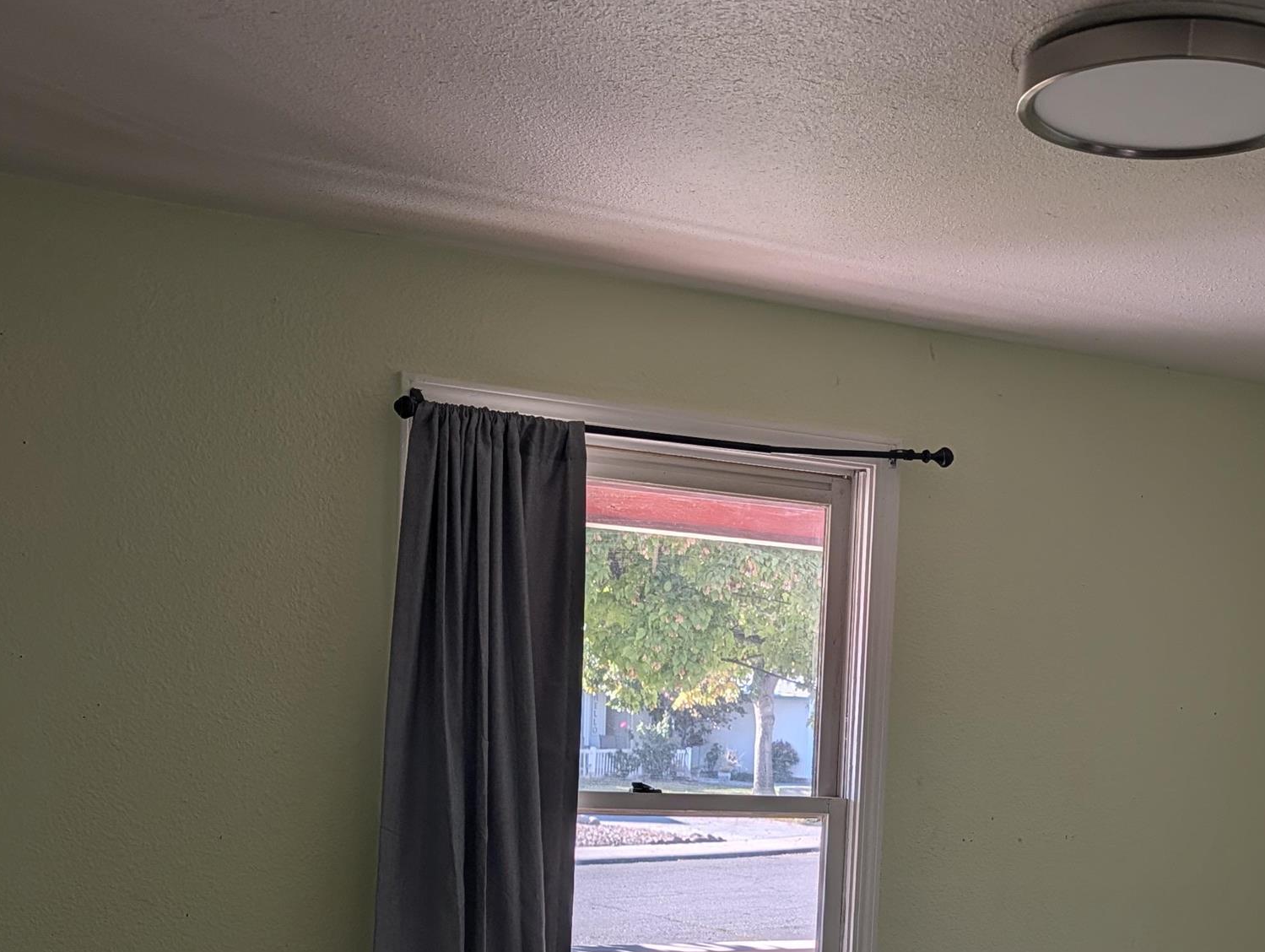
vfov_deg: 28.3
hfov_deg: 38.5
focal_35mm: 49
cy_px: 903
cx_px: 827
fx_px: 1793
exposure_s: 1/848
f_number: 1.68
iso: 19
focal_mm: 6.9
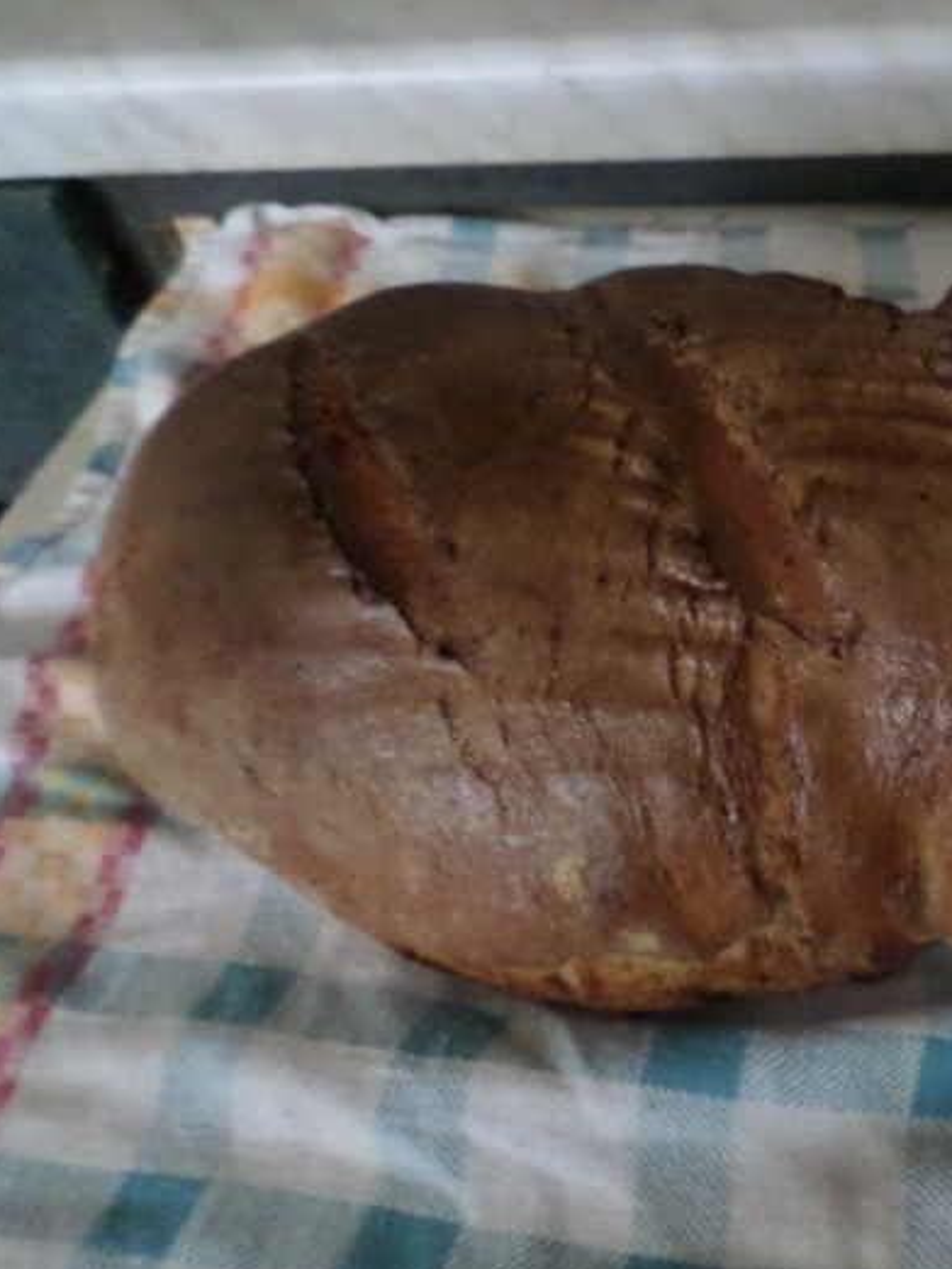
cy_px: 644
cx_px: 849
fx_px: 1246
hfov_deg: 39.0
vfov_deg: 53.9
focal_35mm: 34
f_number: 2.5
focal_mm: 4.5
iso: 640
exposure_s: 1/10
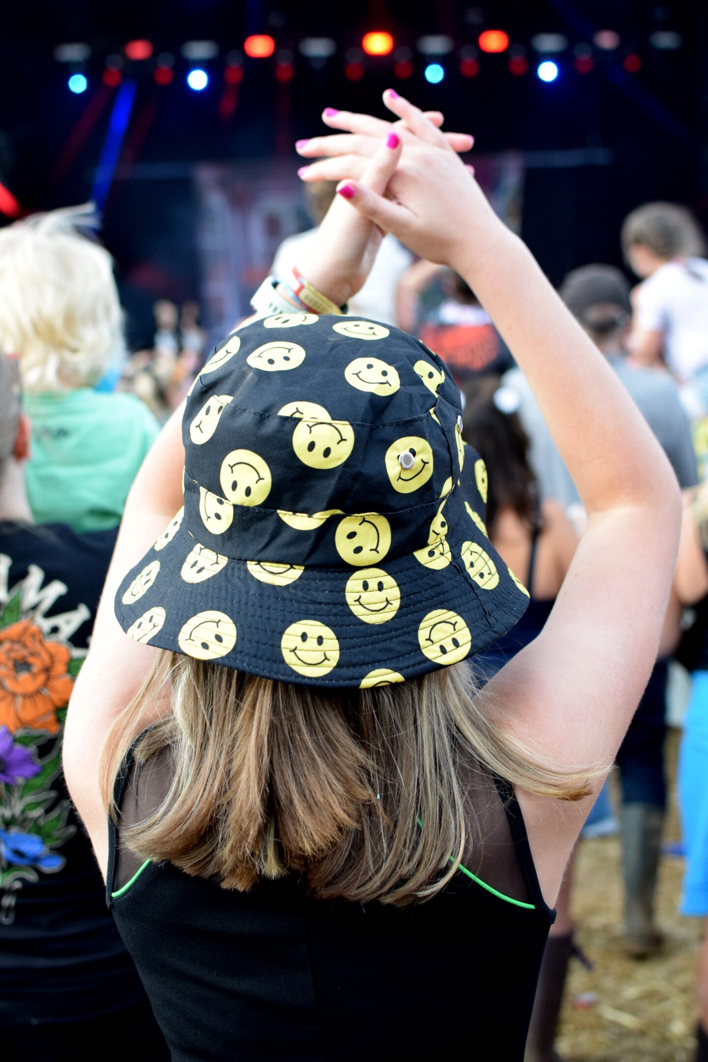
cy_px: 531
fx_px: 1549
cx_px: 354
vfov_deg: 37.9
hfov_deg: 25.8
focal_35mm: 52
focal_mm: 35
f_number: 4
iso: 720
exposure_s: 1/1000
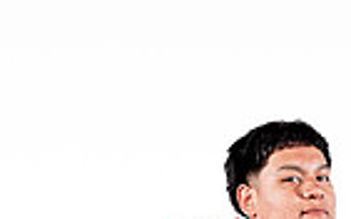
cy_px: 495
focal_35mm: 141
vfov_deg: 8.6
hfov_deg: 14.7
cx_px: 296
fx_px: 1348
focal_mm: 43.2
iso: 250
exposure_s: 1/250
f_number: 4
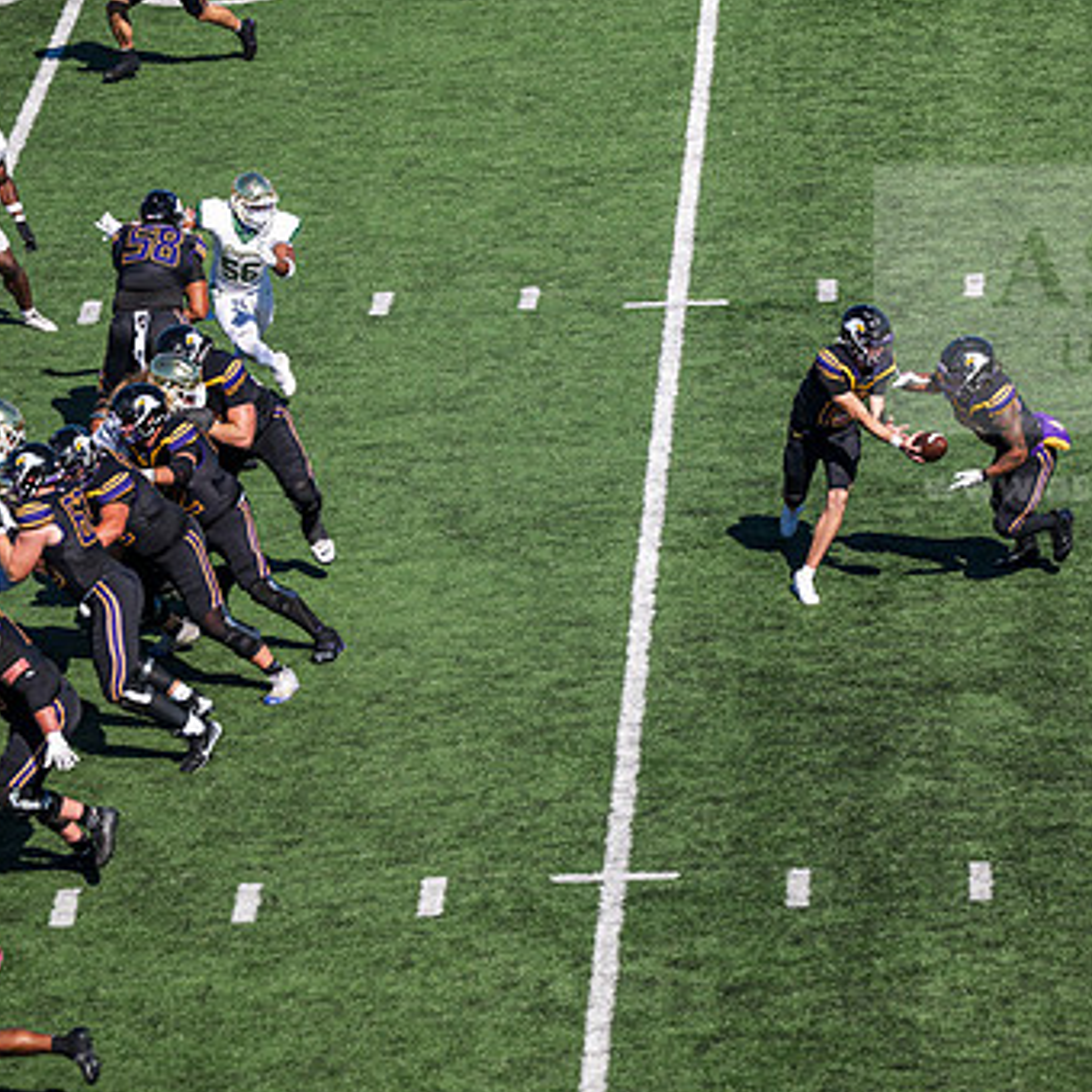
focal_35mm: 283
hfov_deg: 6.2
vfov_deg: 6.2
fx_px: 10100
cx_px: 777
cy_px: 554
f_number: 3.5
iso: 100
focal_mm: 195
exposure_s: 1/1250
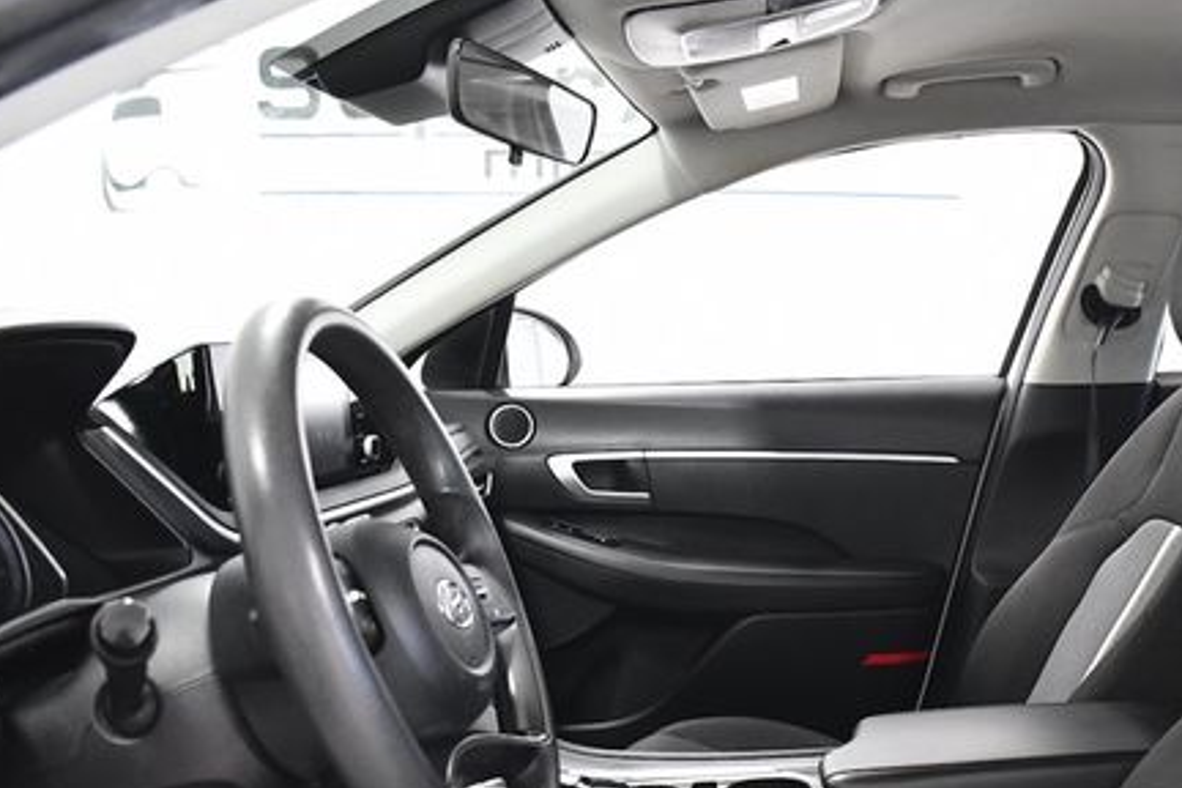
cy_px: 557
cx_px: 769
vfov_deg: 33.0
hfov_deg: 47.8
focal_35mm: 40
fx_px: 1313
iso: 2500
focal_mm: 18
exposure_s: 1/200
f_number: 3.5
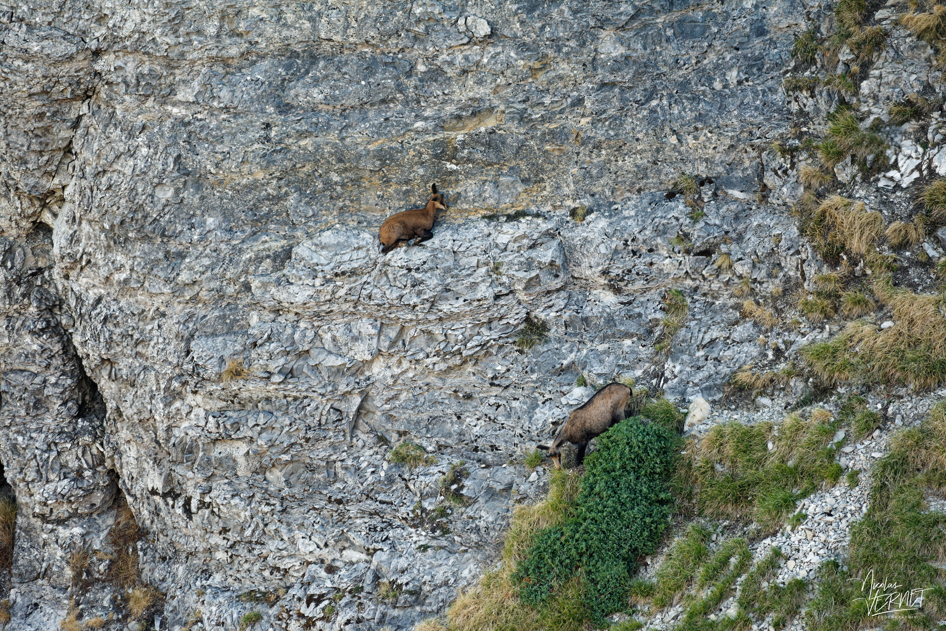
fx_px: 19706
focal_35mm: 750
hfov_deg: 2.8
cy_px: 316
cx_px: 473
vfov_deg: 1.8
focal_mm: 500
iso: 1000
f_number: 7.1
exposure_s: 1/500
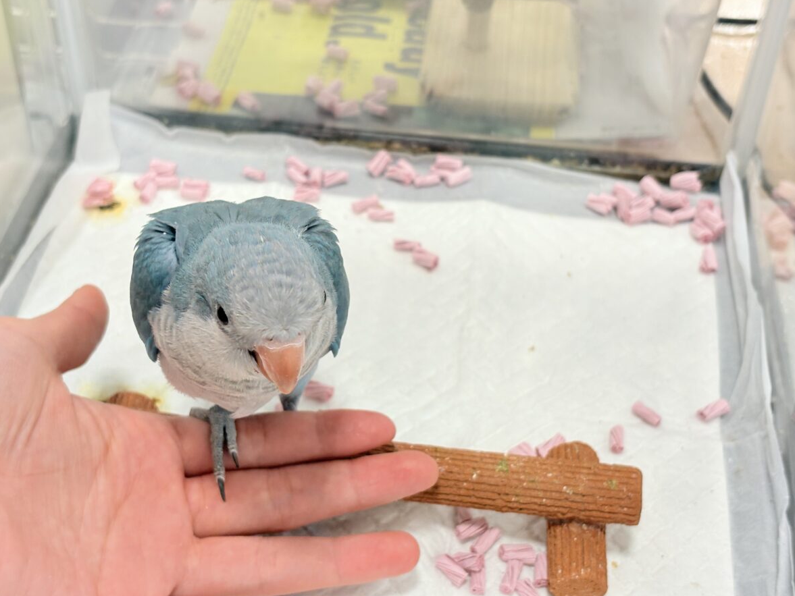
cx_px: 392
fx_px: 1217
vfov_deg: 27.5
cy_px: 300
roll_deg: -1.7
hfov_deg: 36.2
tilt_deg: -42.5
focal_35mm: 53
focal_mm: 5.96
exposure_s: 1/50
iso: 50
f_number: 1.6
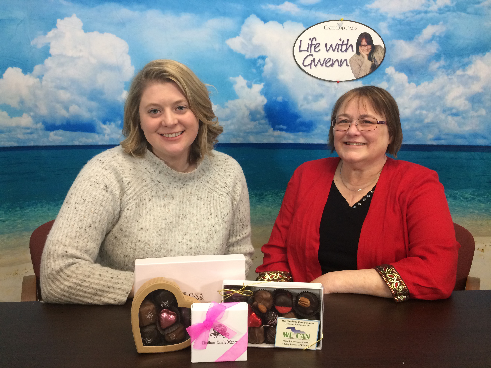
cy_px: 184
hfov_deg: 61.7
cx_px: 246
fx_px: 411
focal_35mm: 29
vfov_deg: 48.2
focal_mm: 4.15
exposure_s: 1/30
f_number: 2.2
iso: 125
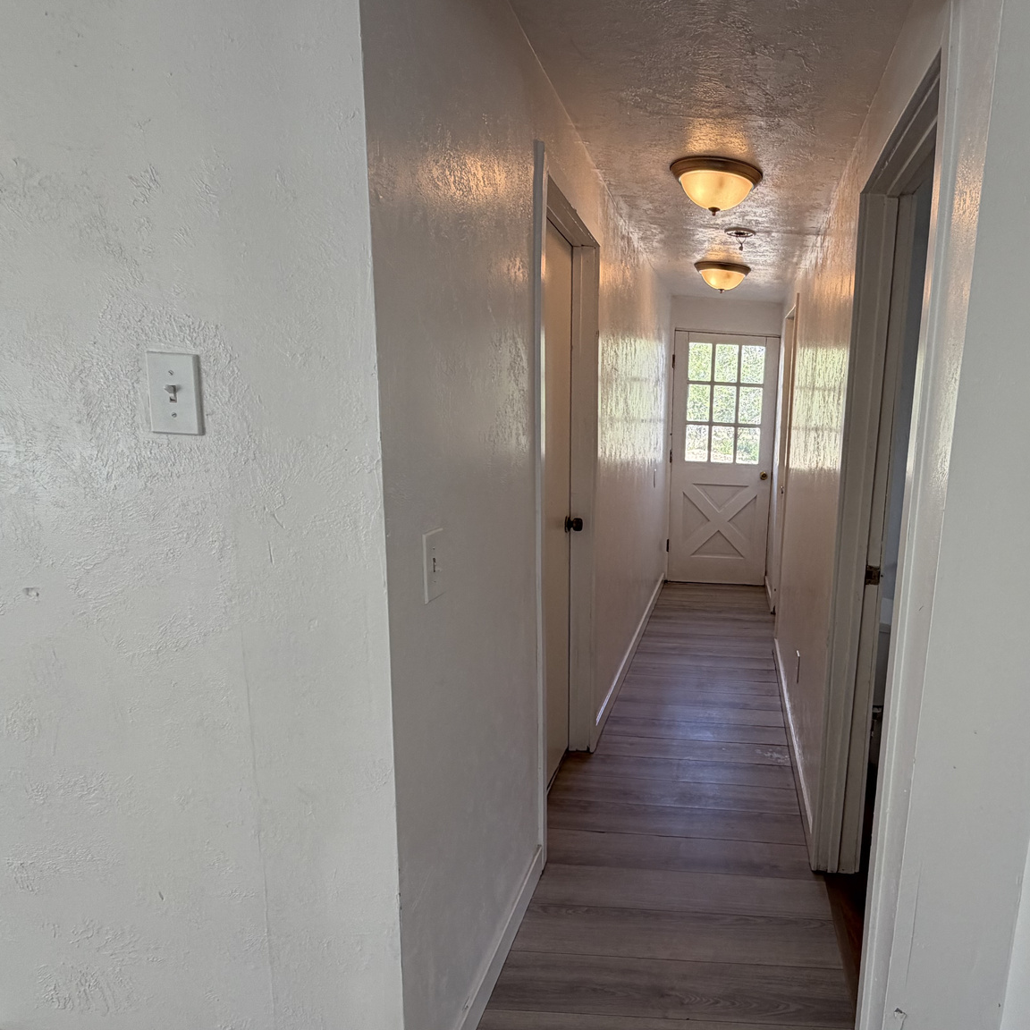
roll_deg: -3.4
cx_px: 736
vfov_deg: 69.5
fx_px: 741
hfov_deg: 66.5
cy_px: 565
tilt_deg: -11.7
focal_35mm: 22
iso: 64
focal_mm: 2.22
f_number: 2.2
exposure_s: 1/121
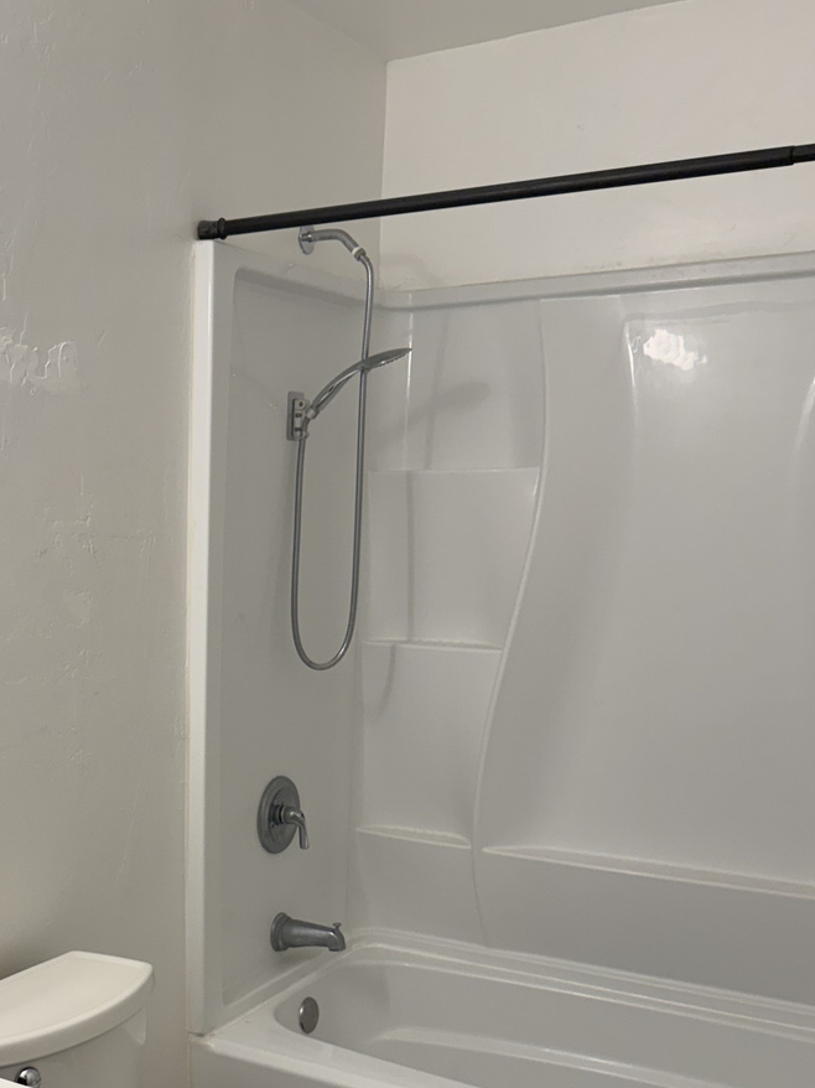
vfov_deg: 43.3
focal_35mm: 42
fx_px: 1319
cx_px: 136
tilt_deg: -12.5
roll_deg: -0.1
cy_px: 828
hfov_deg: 33.1
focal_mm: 6.76
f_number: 1.78
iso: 125
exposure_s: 1/120
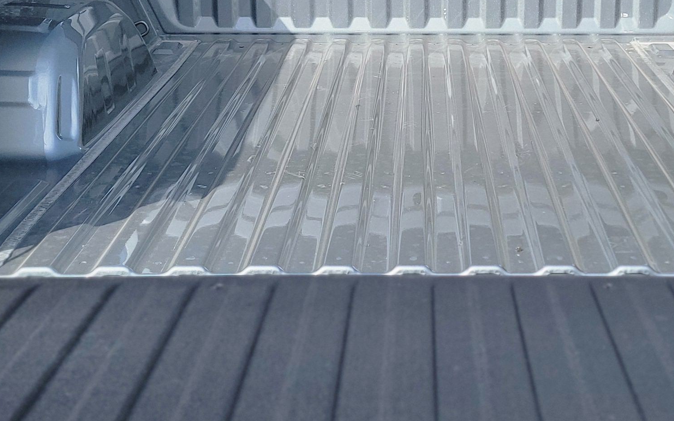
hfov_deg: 30.1
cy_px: 89
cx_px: 420
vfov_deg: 19.0
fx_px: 1249
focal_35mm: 68
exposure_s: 1/740
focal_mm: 6.7
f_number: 1.8
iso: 16
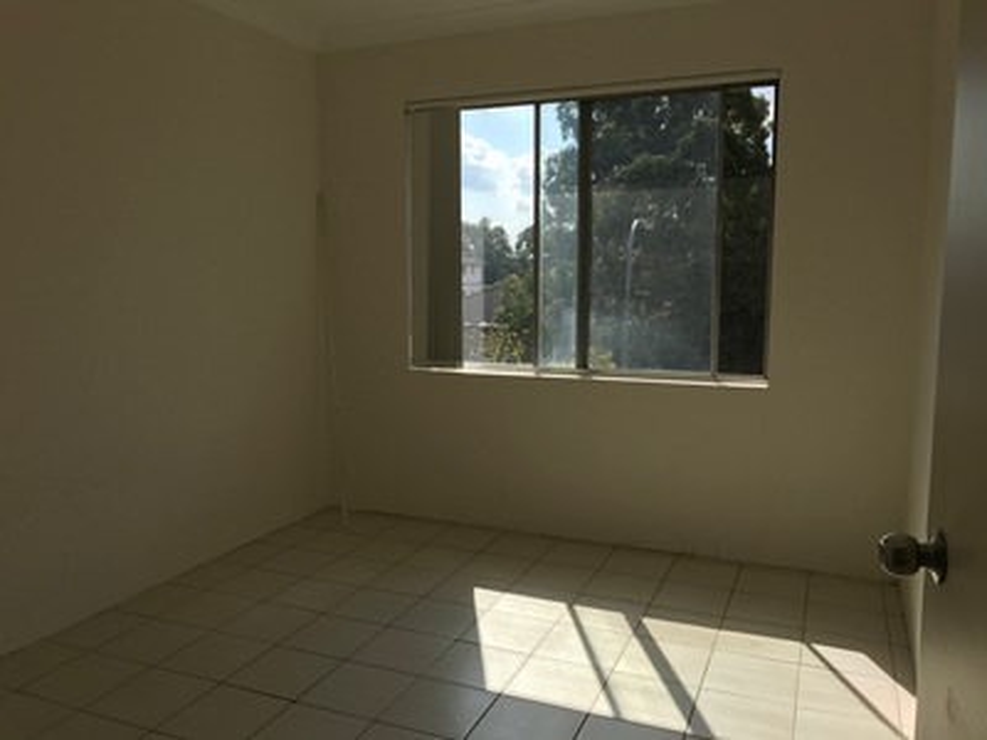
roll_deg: -0.6
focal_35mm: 28
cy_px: 370
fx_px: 798
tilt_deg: -6.4
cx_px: 494
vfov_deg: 49.7
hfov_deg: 63.4
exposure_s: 1/1076
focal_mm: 3.99
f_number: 1.8
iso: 20
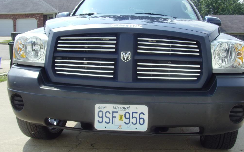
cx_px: 121
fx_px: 279
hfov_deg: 47.2
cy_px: 78
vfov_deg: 30.5
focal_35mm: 42
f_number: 6.3
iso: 80
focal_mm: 6.6
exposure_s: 1/250
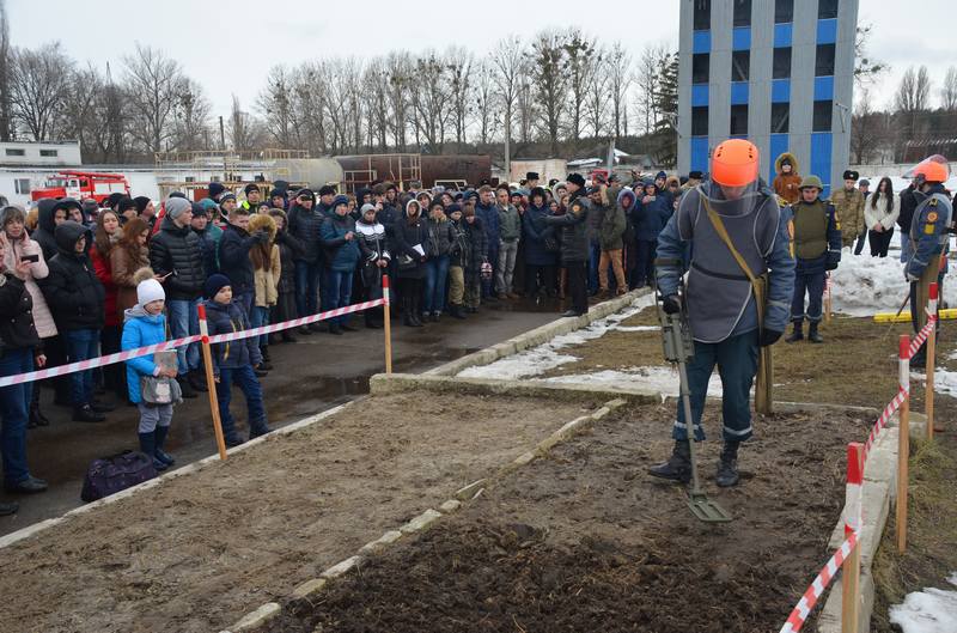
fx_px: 875
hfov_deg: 57.3
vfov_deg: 39.8
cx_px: 478
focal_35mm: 33
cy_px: 316
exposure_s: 1/160
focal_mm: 22
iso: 200
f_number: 6.3
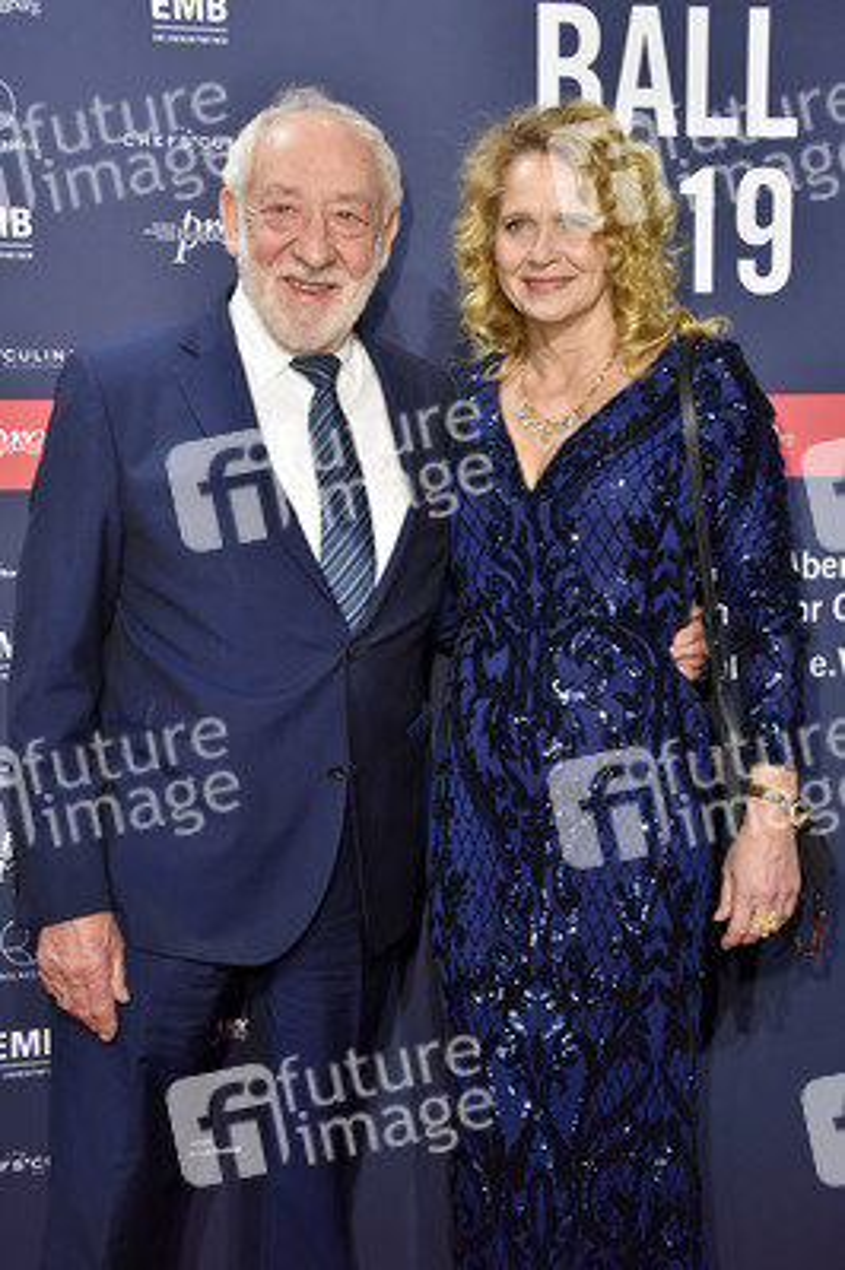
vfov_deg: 43.6
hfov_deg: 29.8
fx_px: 1587
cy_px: 635
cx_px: 422
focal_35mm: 45
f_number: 6.3
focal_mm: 45
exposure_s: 1/160
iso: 1000
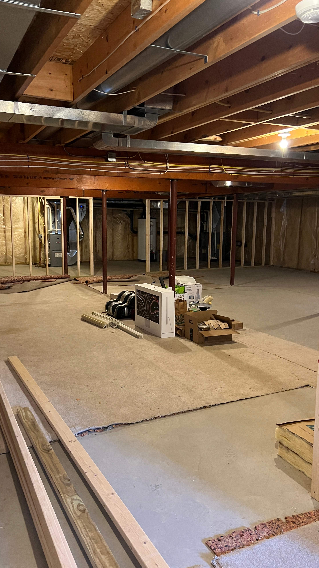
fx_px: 436
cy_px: 281
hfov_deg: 40.1
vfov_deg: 66.1
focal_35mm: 29
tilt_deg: -7.8
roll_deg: -0.2
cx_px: 138
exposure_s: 1/40
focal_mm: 5.7
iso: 500
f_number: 1.5
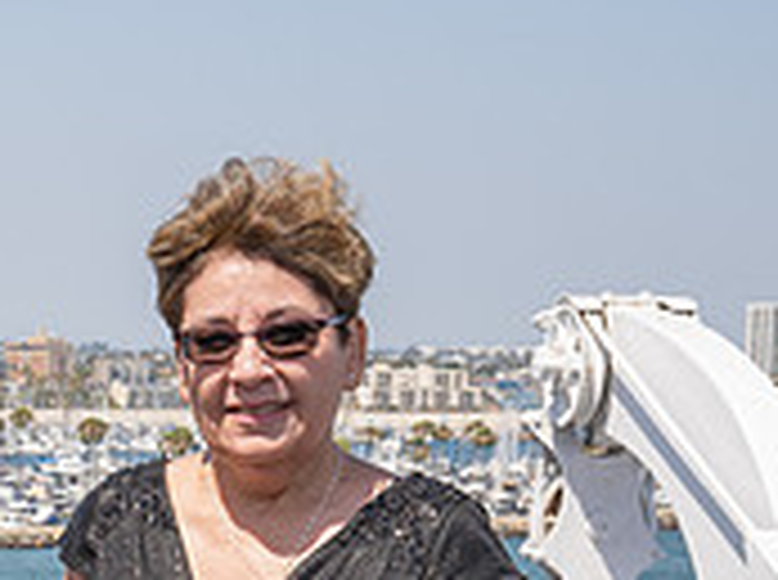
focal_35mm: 139
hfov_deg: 13.3
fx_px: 3118
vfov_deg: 10.5
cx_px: -463
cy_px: 668
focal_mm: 43
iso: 200
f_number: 11
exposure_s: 1/200
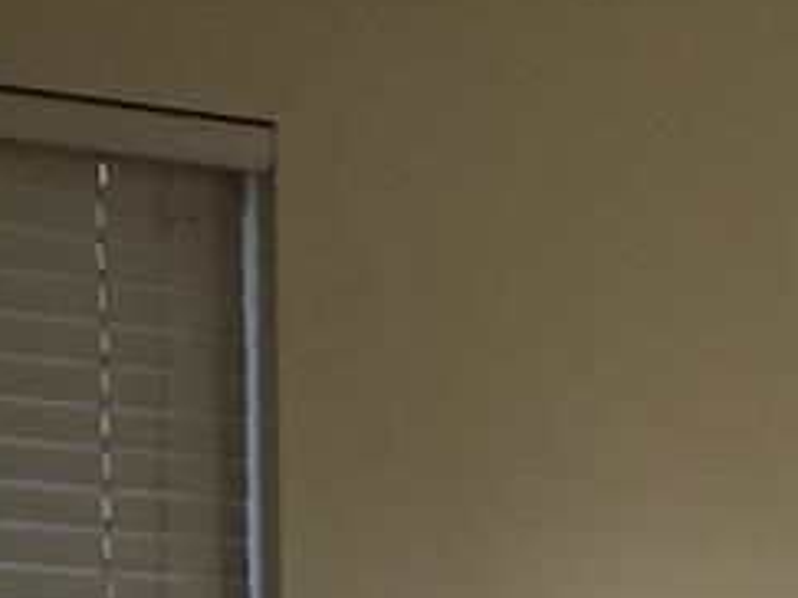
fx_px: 4124
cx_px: 1954
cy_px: 1406
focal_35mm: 179
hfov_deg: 9.7
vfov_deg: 7.7
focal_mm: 4.15
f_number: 2.2
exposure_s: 1/120
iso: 32
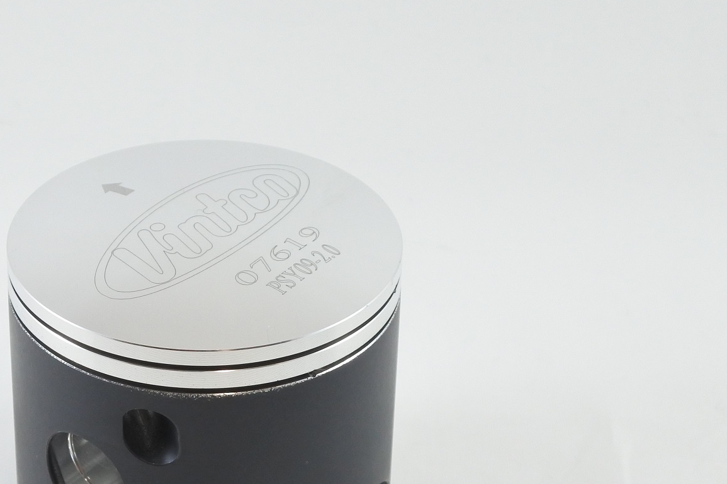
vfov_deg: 16.2
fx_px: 1696
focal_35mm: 84
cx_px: 204
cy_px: 365
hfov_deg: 24.0
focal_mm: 18.9
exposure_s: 1/125
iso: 500
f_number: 4.5
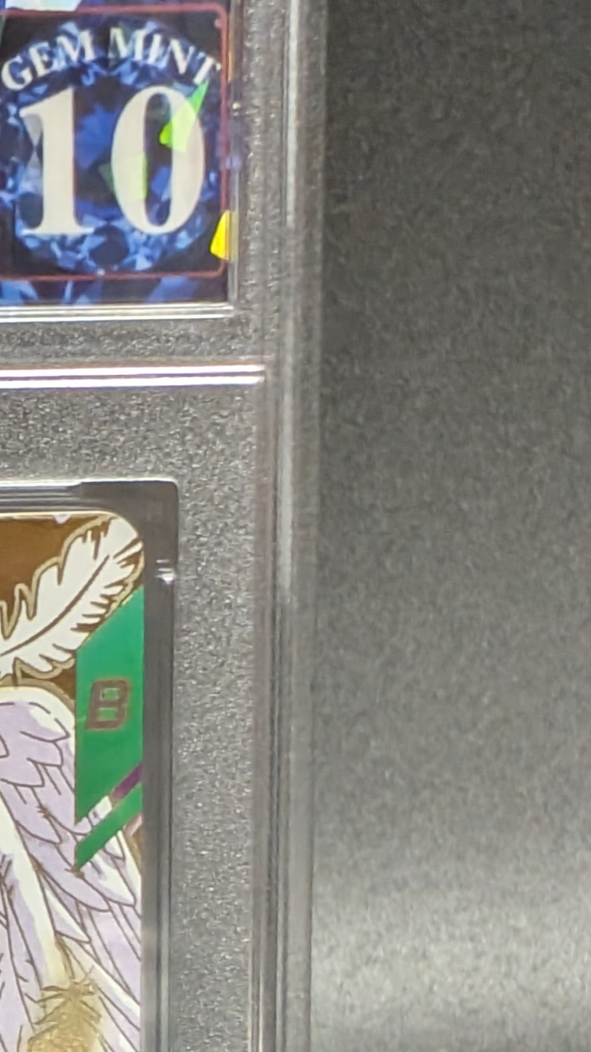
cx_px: -244
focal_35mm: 164
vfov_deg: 13.0
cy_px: 931
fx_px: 4571
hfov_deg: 7.3
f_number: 1.7
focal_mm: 4.53
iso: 235
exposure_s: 1/60
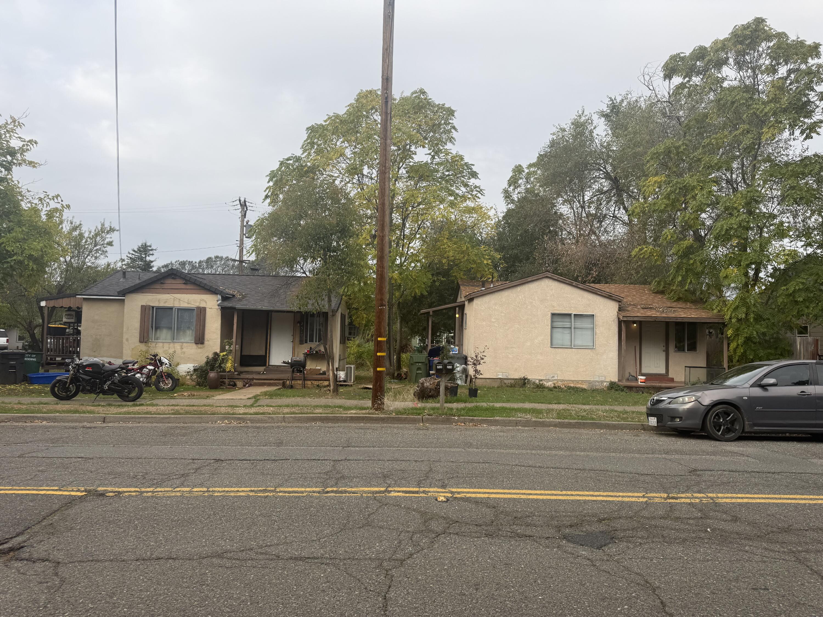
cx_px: 412
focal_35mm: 24
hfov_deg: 71.6
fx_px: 571
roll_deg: -1.6
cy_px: 308
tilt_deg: +3.8
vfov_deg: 56.8
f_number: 1.78
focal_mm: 6.76
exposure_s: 1/1493
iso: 80
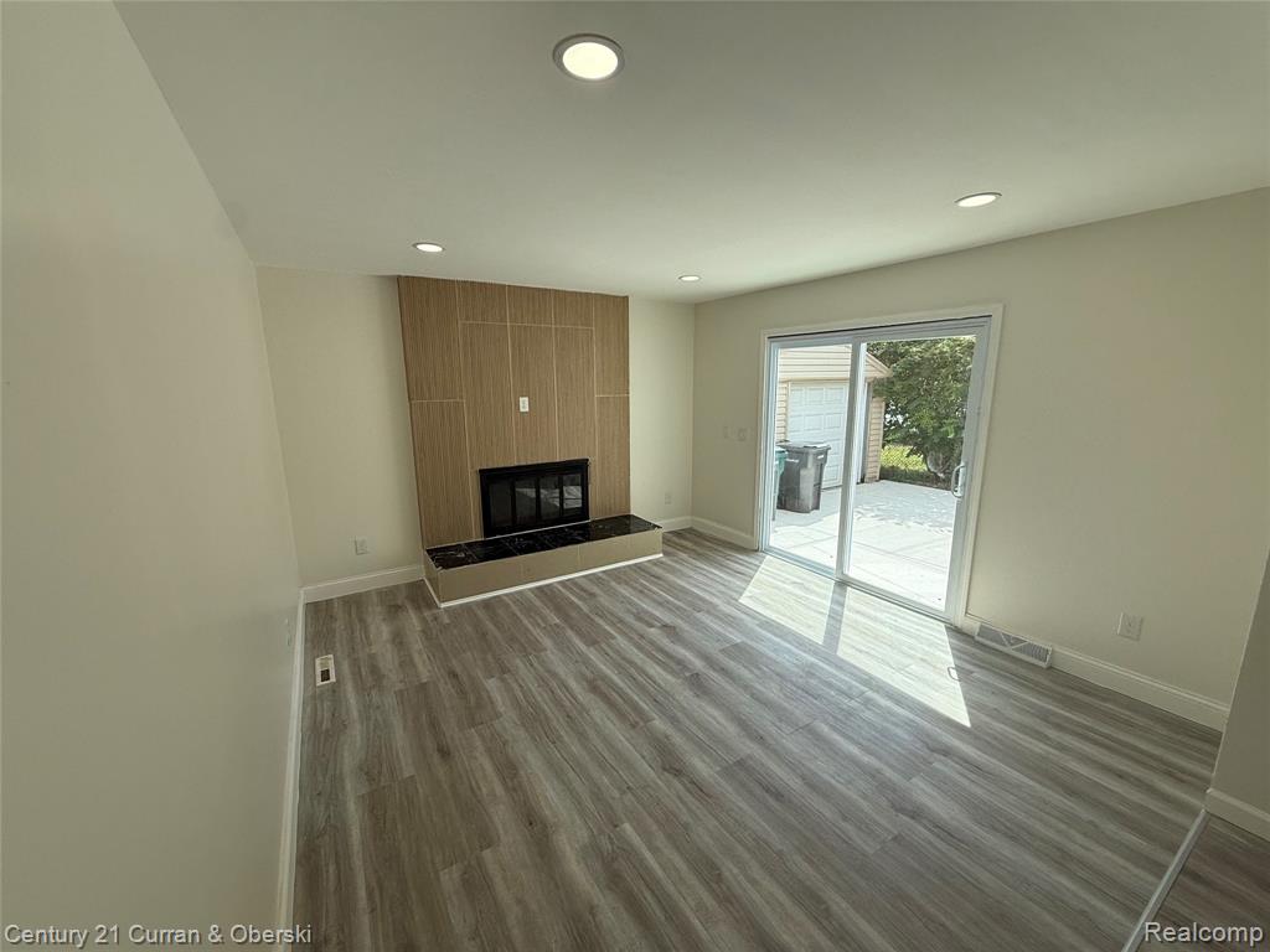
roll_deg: -0.2
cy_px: 476
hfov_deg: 102.1
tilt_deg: -11.2
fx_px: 514
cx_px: 635
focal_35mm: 14
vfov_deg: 85.7
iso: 64
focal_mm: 2.22
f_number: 2.2
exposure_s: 1/522
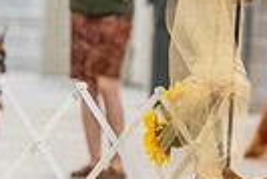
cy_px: 12
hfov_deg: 3.0
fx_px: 5004
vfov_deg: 2.0
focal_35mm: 674
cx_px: 427
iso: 6400
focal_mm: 133
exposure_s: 1/250
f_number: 3.5
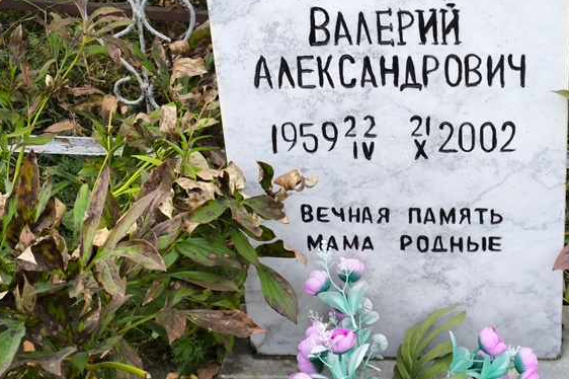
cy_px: 131
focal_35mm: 74
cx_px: 359
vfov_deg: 18.4
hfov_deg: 27.3
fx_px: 1169
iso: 100
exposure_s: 1/120
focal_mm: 4.71
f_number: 1.7
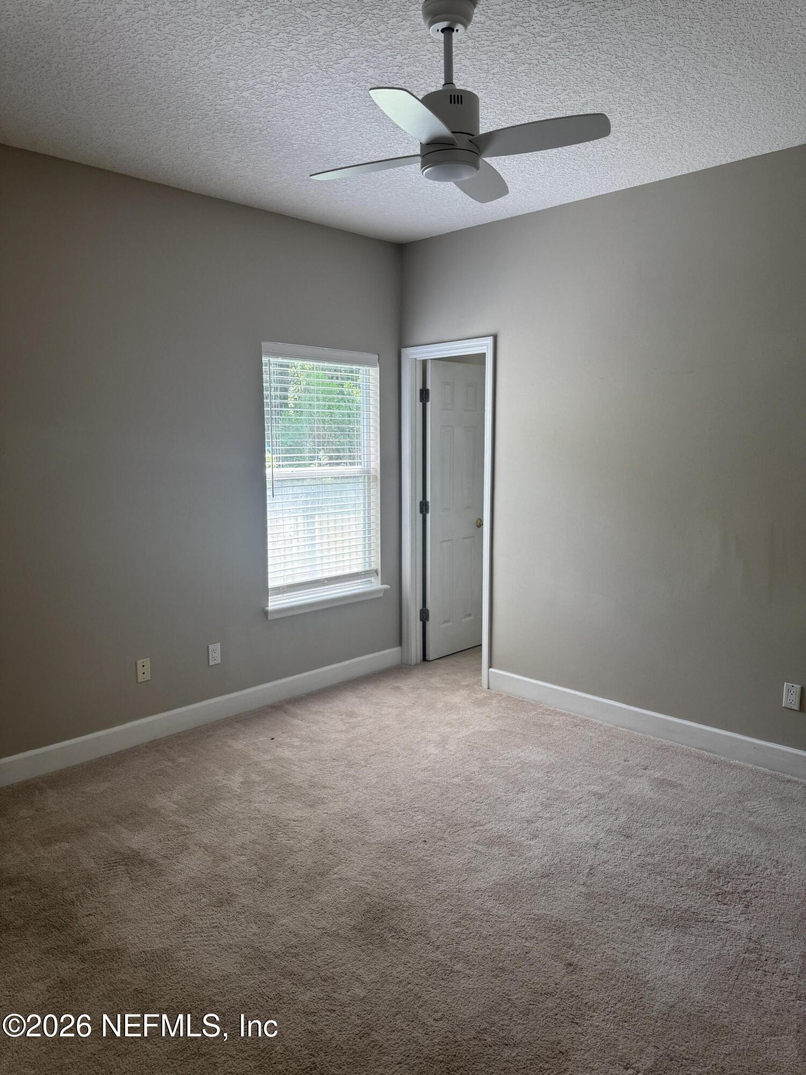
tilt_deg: -5.4
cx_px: 403
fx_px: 745
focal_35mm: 24
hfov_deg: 56.8
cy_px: 538
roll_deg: +1.7
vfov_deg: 71.6
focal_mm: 6.76
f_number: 1.78
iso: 64
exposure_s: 1/121
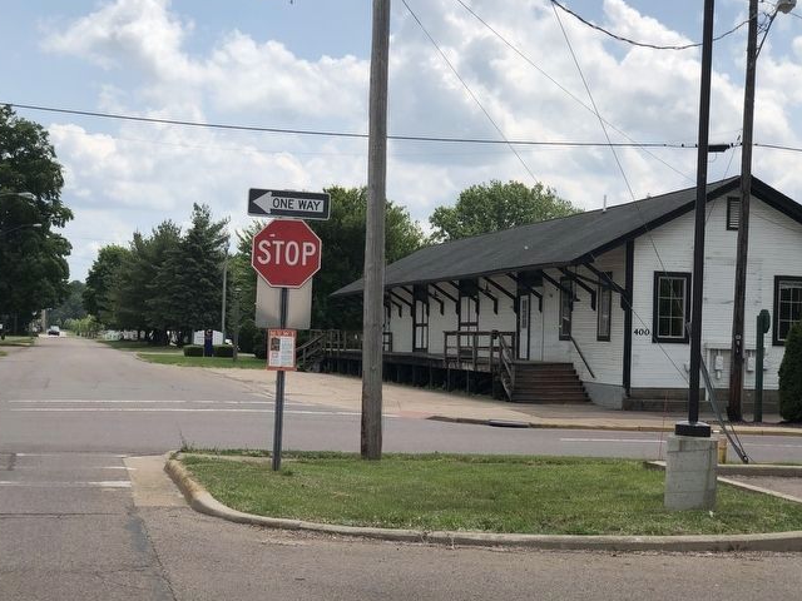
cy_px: 326
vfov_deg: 22.6
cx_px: 422
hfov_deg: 29.8
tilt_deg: +0.1
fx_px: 1506
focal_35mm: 65
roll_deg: -2.1
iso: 16
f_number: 2.4
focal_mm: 6
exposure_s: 1/1779
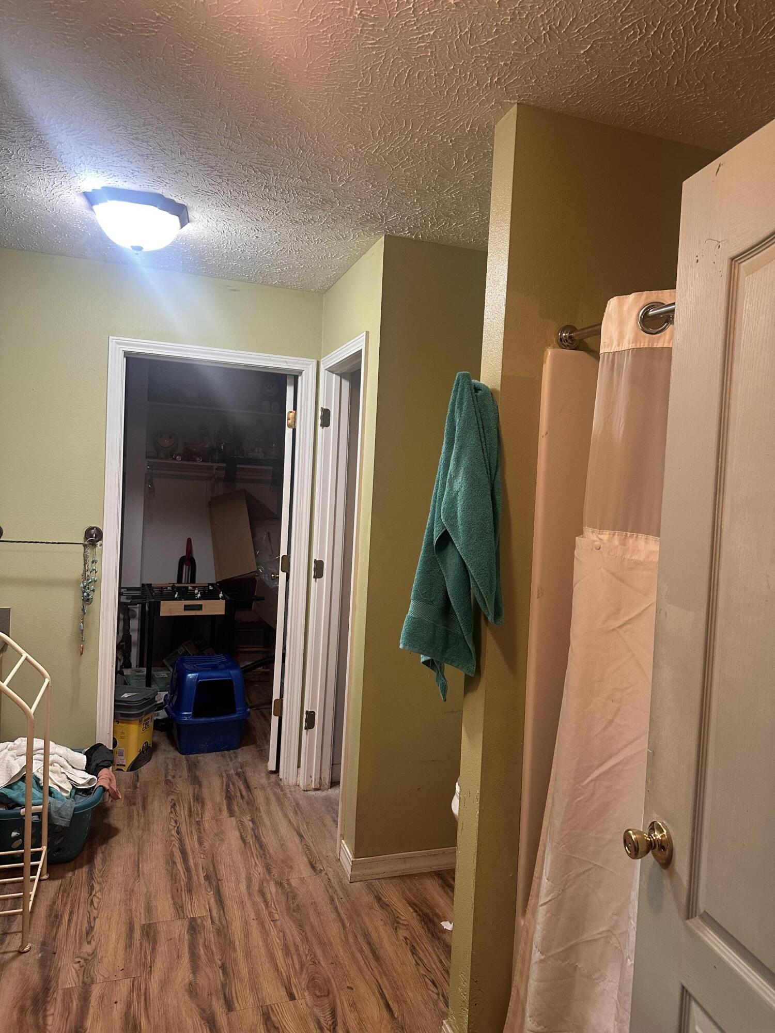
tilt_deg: -0.1
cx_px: 388
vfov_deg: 71.6
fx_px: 716
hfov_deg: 56.8
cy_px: 516
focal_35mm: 24
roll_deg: -2.9
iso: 250
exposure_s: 1/60
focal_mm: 6.86
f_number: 1.78
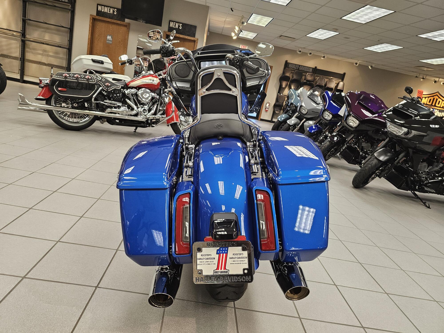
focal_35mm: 23
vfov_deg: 58.9
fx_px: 295
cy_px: 166
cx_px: 222
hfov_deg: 73.9
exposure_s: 1/120
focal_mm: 6.3
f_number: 1.7
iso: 250
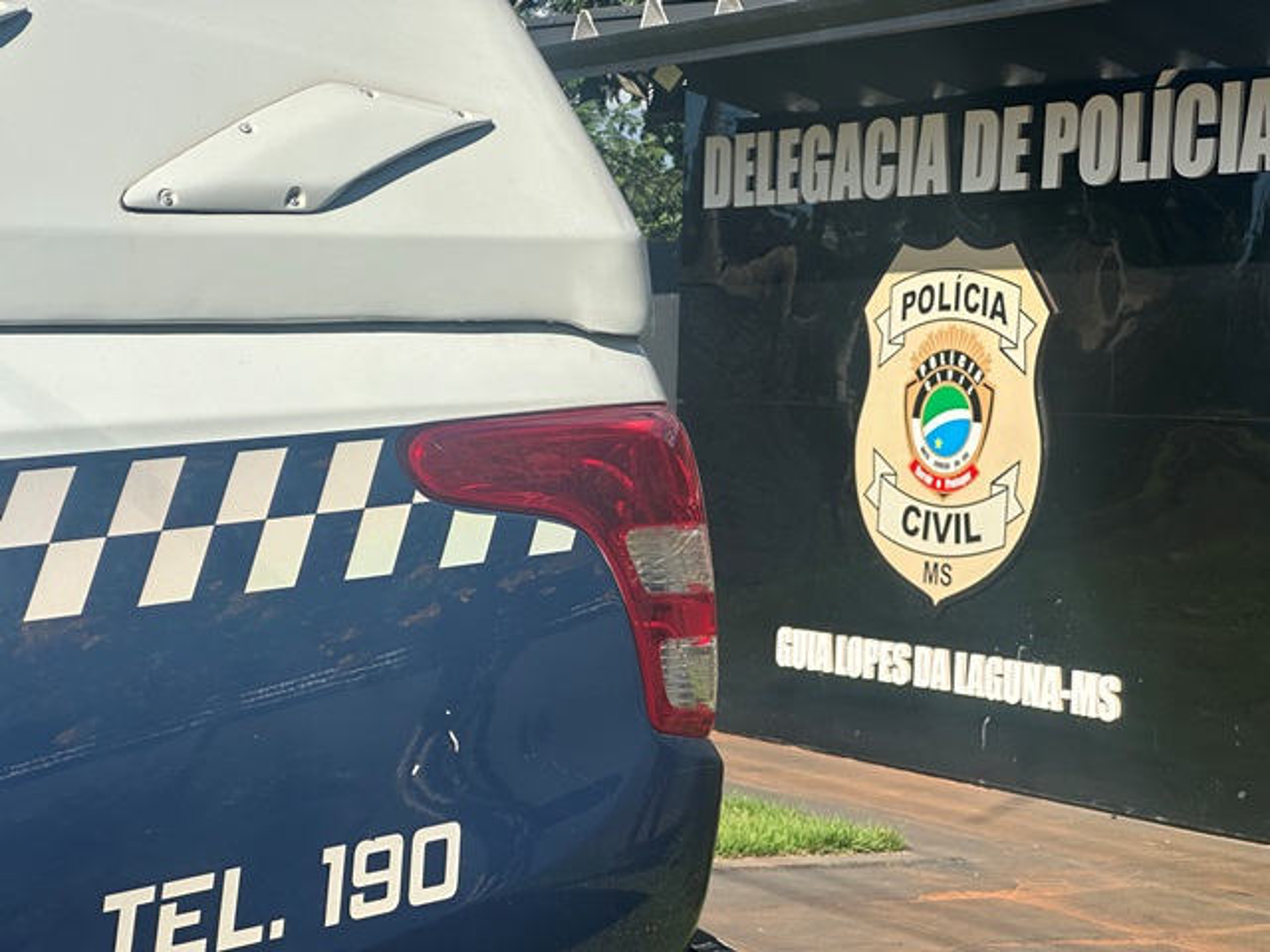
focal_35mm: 77
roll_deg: -3.0
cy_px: 476
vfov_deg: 19.1
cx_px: 635
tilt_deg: -0.3
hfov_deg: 25.3
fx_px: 2825
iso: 32
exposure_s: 1/867
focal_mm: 9
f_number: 2.8
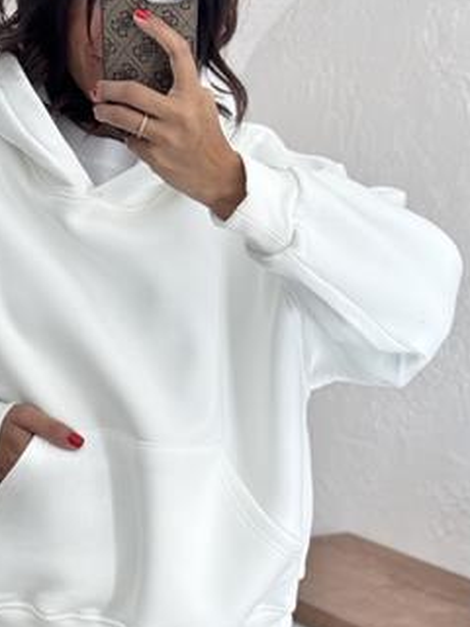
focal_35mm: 78
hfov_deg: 18.8
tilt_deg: -23.9
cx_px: 149
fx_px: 1412
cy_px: 394
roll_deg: -2.8
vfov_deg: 24.9
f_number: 1.78
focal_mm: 6.76
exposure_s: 1/169
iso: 64
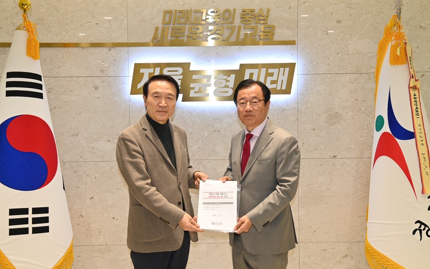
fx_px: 527
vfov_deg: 28.6
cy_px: 132
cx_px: 215
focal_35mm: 45
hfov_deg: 44.4
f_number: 7.1
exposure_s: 1/60
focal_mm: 44
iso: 800
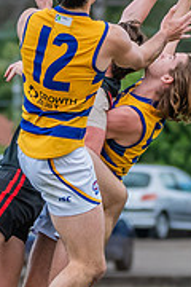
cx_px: 112
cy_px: 252
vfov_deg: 1.9
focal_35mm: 1085
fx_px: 8634
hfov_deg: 1.3
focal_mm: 220
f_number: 5.3
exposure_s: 1/1600
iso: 1400
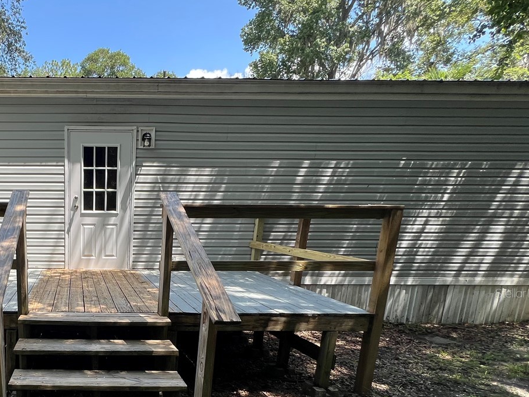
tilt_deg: -13.8
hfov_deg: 65.0
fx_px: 351
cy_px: 293
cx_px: 83
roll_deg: -0.6
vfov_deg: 56.3
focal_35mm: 23
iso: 32
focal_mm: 1.57
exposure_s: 1/306
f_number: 1.8
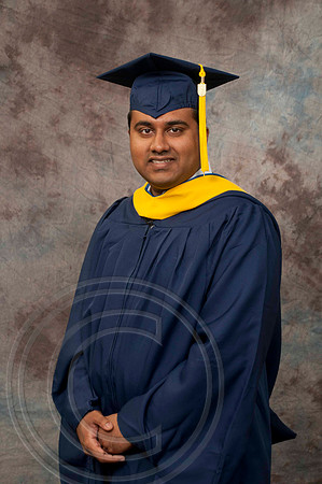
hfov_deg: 17.5
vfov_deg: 26.0
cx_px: 161
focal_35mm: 78
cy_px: 242
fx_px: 1049
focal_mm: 52
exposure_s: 1/125
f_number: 5.6
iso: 200
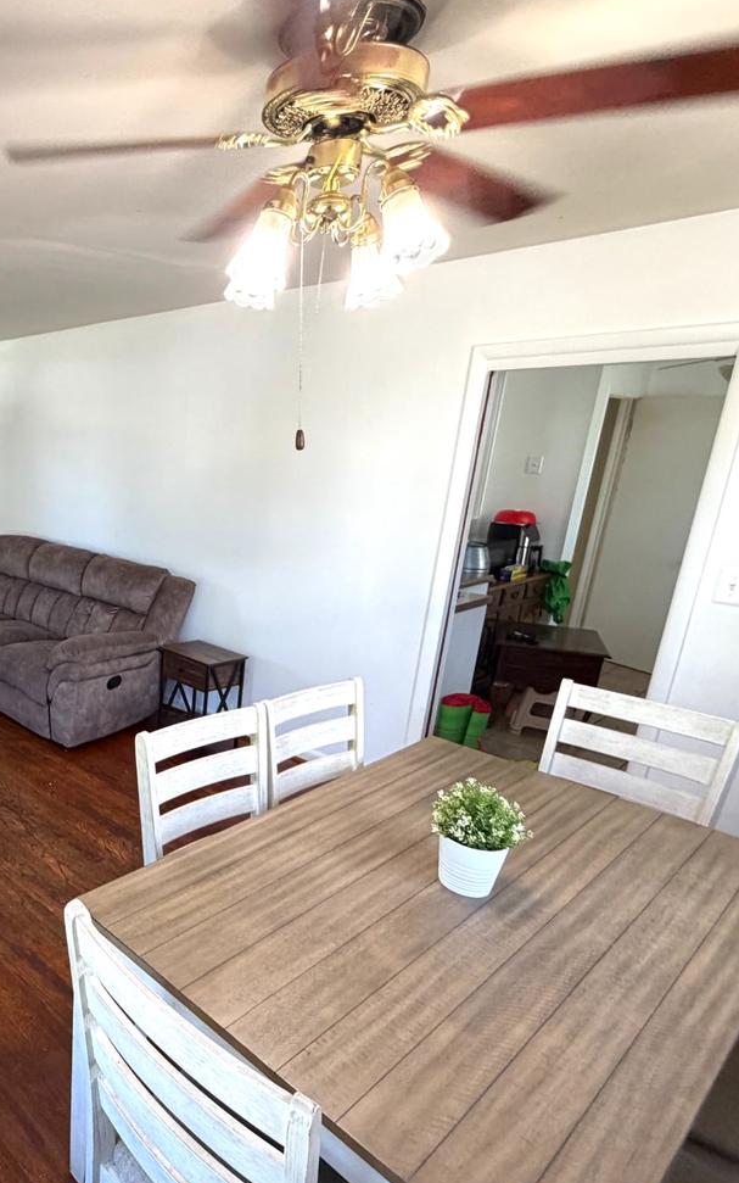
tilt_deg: -16.6
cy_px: 649
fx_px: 709
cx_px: 58
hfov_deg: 48.5
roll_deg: -0.7
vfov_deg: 79.4
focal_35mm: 22
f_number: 2.2
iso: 200
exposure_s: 1/120
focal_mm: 2.22
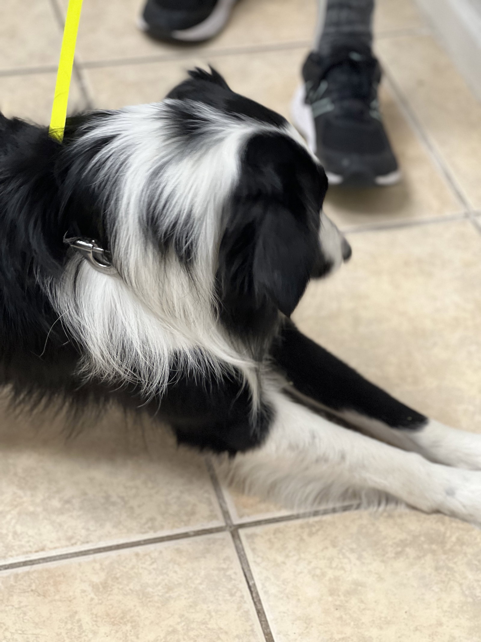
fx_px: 1426
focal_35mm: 77
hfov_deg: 19.1
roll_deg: -3.0
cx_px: 240
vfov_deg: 25.3
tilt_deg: -39.9
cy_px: 321
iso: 200
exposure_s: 1/40
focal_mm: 9
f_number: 2.8
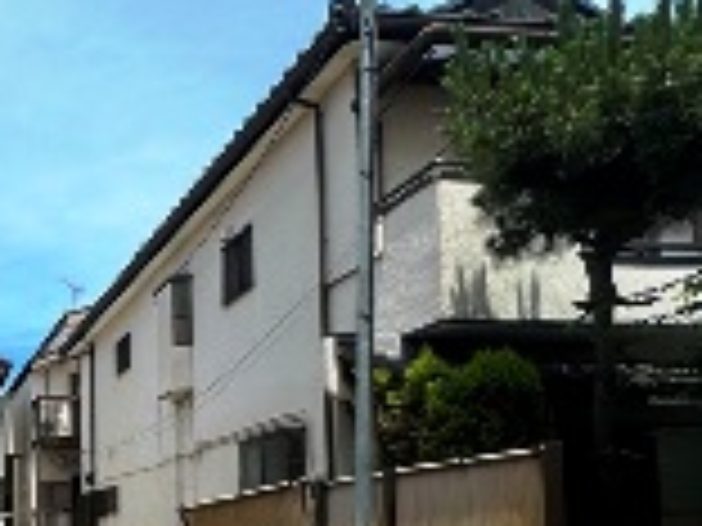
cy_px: 508
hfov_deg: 41.9
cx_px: -50
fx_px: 730
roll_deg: +0.4
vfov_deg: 36.3
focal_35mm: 36
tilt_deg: +2.6
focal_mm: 2.22
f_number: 2.2
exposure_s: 1/1825
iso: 40
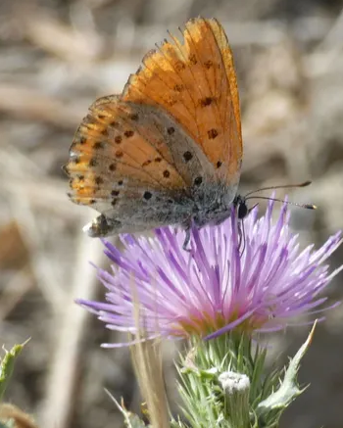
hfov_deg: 11.0
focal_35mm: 140
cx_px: 182
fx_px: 1775
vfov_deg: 13.8
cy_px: 217
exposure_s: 1/200
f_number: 4.8
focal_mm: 17.5
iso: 80
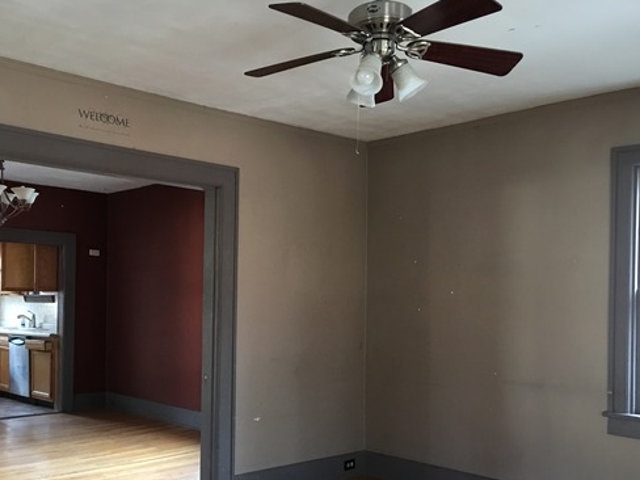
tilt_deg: +1.5
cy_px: 306
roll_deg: -1.8
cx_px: 265
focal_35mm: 38
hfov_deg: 48.8
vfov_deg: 37.4
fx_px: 703
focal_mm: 4.15
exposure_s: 1/15
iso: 100
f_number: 2.2
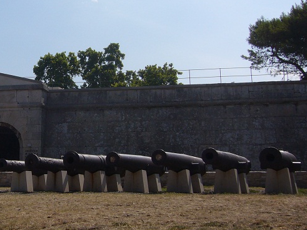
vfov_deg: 25.5
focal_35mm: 57
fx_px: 505
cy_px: 82
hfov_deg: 32.8
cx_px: 58
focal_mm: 5.8
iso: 80
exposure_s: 1/800
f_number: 5.6
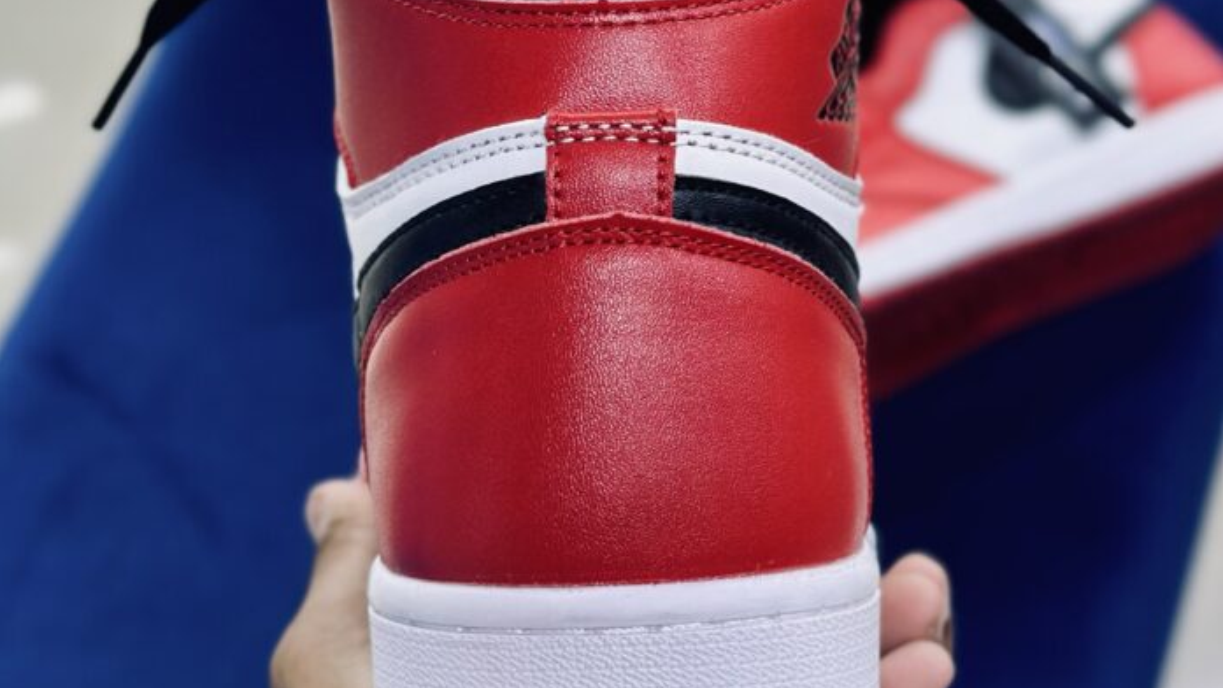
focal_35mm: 70
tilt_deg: -55.6
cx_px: 611
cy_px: 308
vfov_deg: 17.2
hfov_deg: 30.2
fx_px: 2270
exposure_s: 1/100
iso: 100
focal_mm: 6.86
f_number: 1.78
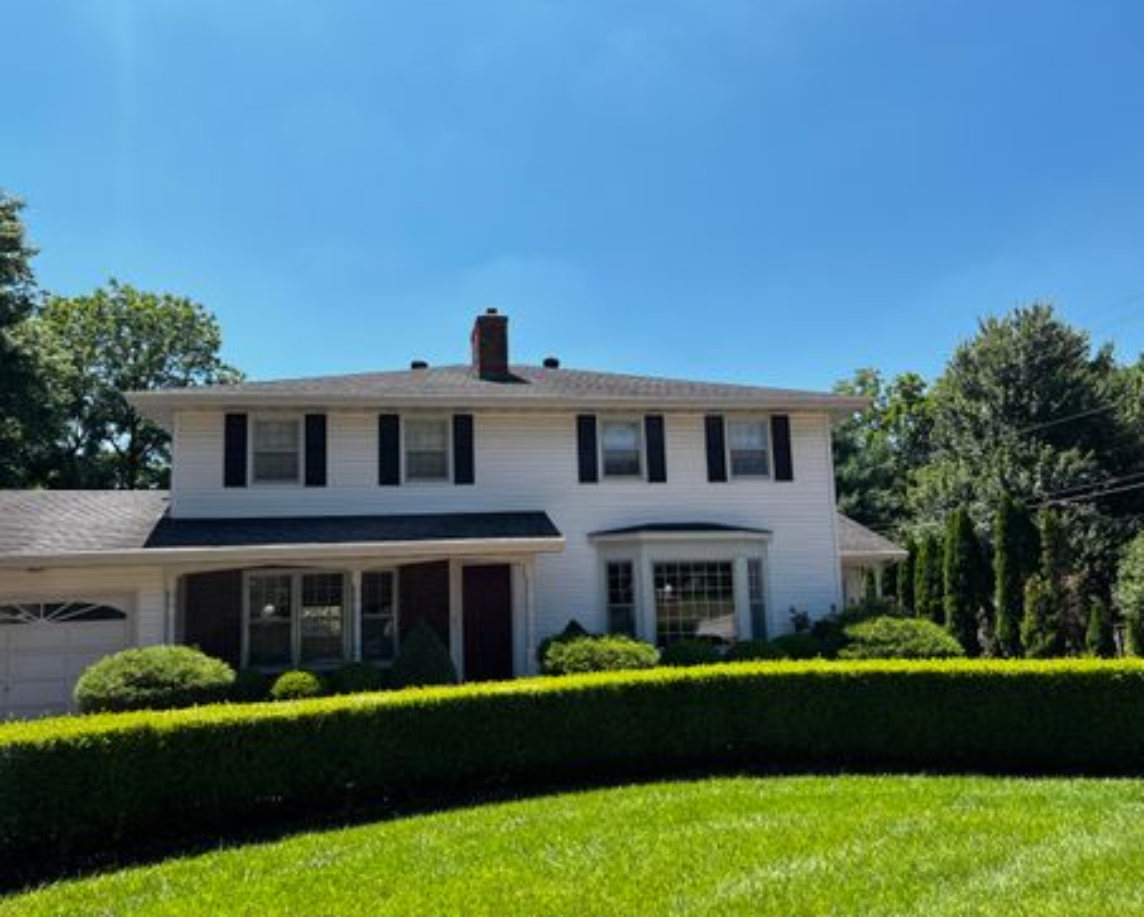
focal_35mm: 28
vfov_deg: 51.6
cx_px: 551
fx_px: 949
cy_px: 458
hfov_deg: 62.2
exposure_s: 1/3460
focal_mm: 5.7
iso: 50
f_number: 1.5
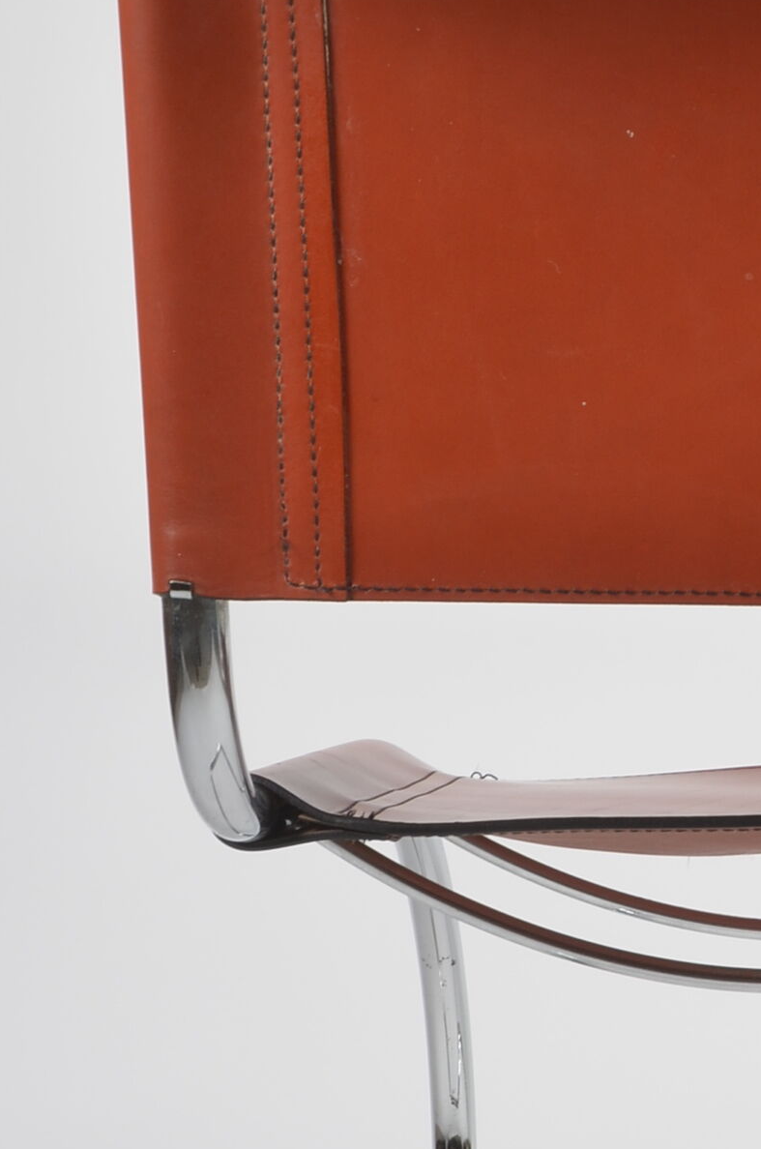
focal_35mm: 112
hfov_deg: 11.9
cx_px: 903
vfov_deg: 17.8
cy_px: 1163
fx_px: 3567
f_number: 11
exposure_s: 1/125
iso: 100
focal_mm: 24
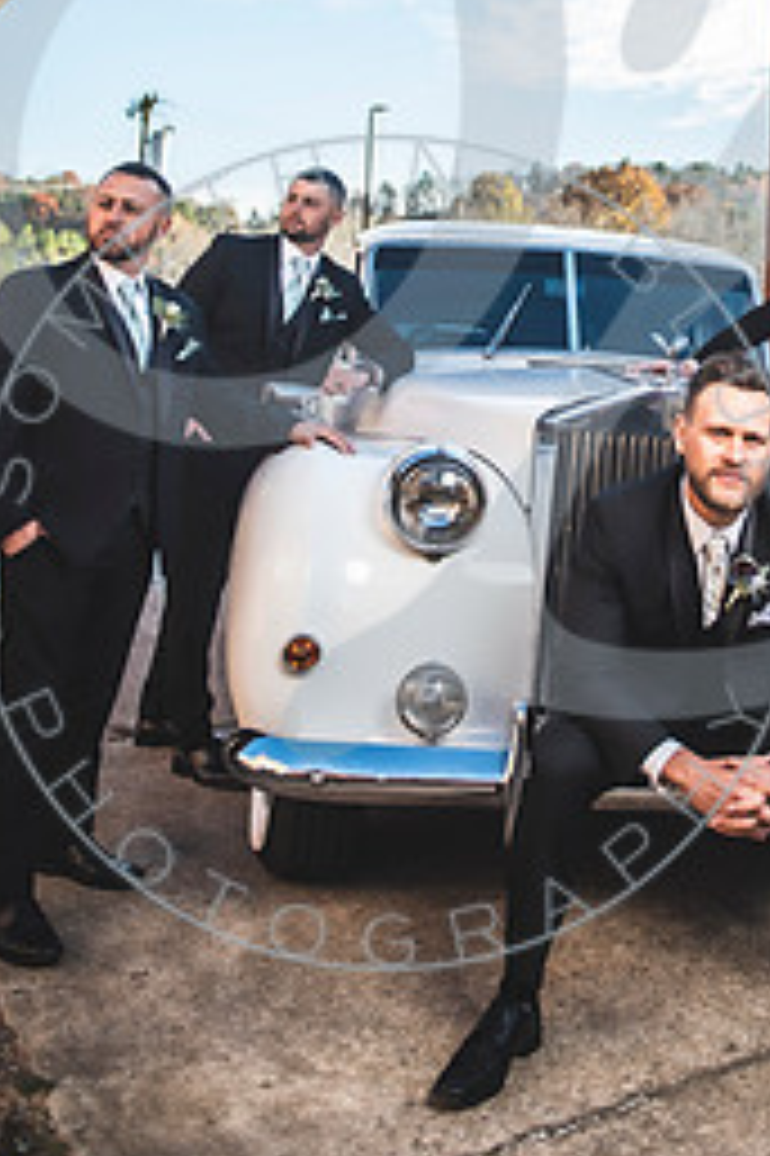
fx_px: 1349
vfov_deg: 43.9
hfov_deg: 31.2
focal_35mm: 42
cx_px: 590
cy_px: 211
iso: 100
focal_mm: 24
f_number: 2.8
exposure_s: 1/1000
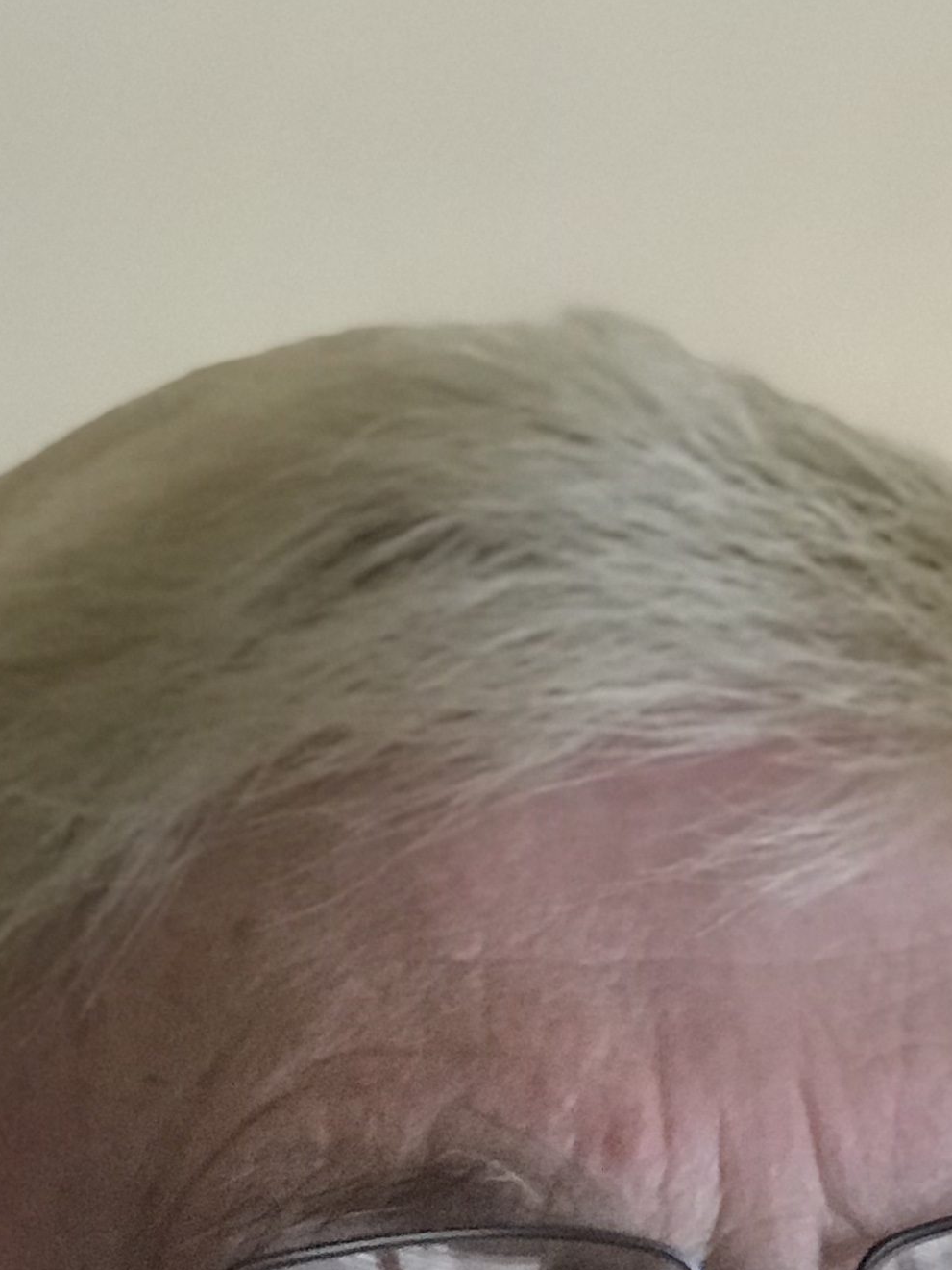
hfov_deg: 8.5
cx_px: 585
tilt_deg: -3.6
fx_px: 6379
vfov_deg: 11.0
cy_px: 1828
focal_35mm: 174
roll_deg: +0.5
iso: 320
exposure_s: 1/60
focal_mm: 6.6
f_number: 2.8
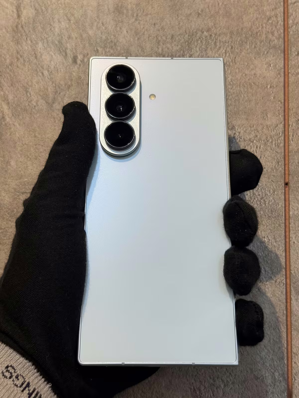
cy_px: 199
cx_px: 150
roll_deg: -2.6
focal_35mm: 48
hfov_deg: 30.3
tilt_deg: +12.7
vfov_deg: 39.7
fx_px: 553
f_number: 1.78
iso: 64
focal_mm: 6.76
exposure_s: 1/100
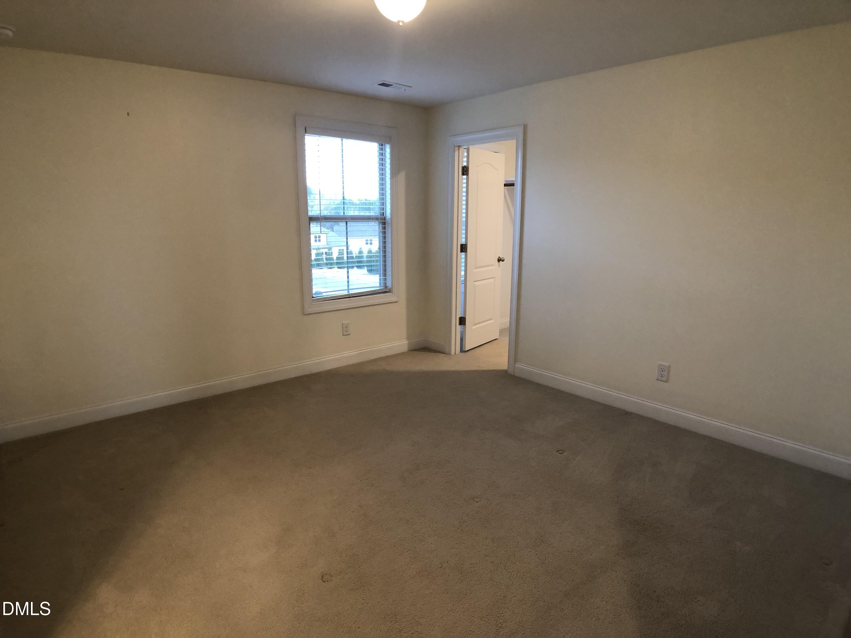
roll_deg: +0.4
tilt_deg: -12.2
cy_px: 319
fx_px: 688
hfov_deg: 63.4
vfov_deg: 49.7
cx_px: 426
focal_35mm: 28
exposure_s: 1/15
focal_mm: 4
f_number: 1.8
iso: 40
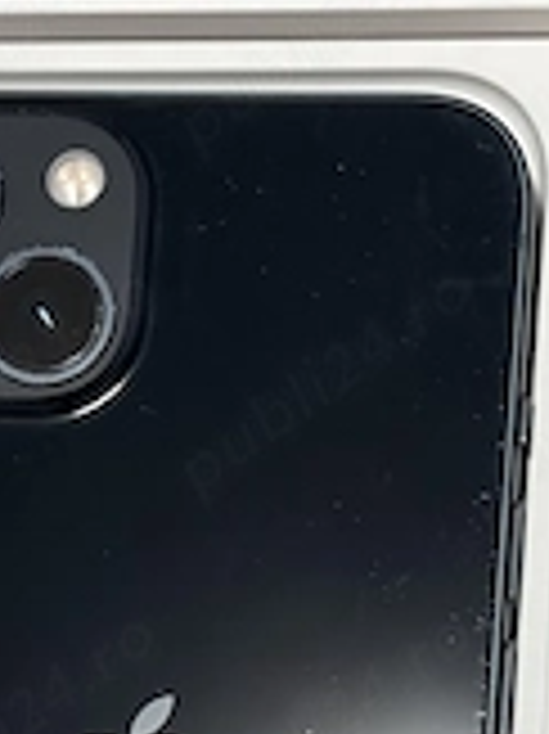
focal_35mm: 128
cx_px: 166
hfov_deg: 11.5
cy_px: 802
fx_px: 2710
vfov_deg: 15.0
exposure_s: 1/33
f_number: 1.6
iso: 125
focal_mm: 5.96
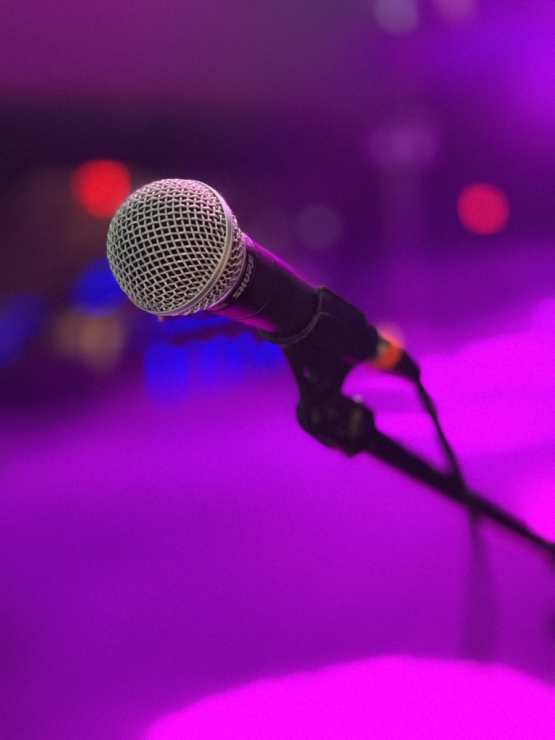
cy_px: 370
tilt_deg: -8.2
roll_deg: +2.2
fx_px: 1112
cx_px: 278
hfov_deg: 28.0
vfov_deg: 36.8
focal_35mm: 52
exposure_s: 1/30
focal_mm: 6
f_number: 2.4
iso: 640
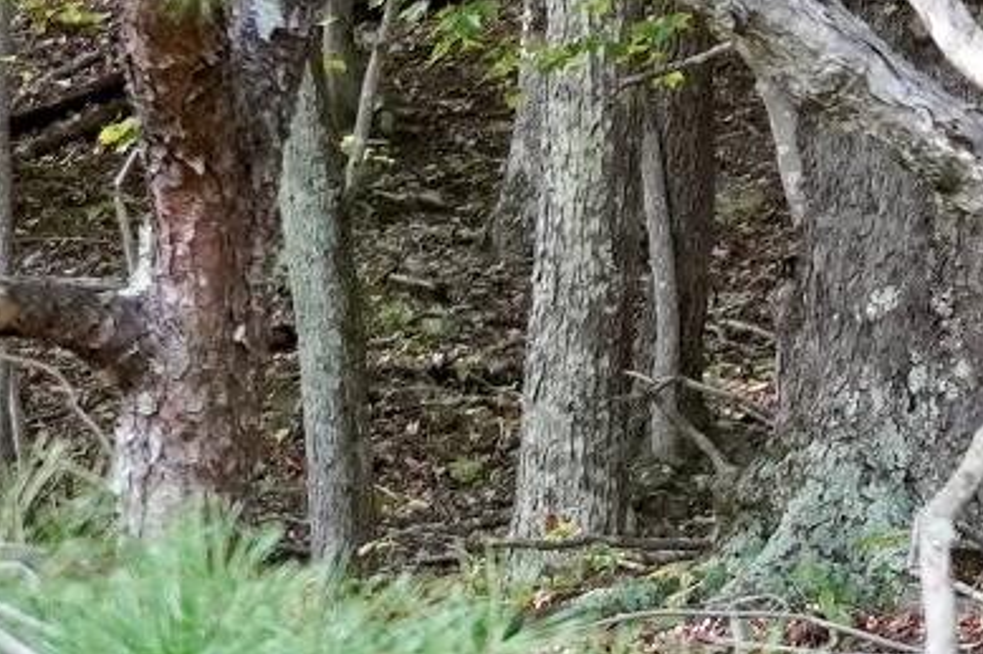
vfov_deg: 3.4
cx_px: 2759
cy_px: 275
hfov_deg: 4.9
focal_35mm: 405
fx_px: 11050
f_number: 4.5
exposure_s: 1/160
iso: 1250
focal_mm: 35
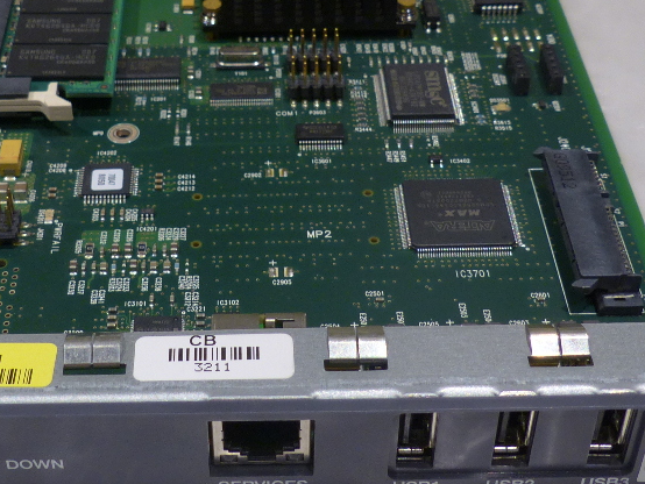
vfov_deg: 21.8
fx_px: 1249
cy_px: 141
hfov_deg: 28.8
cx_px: 211
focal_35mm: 67
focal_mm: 5.3
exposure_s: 1/20
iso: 100
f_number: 2.8
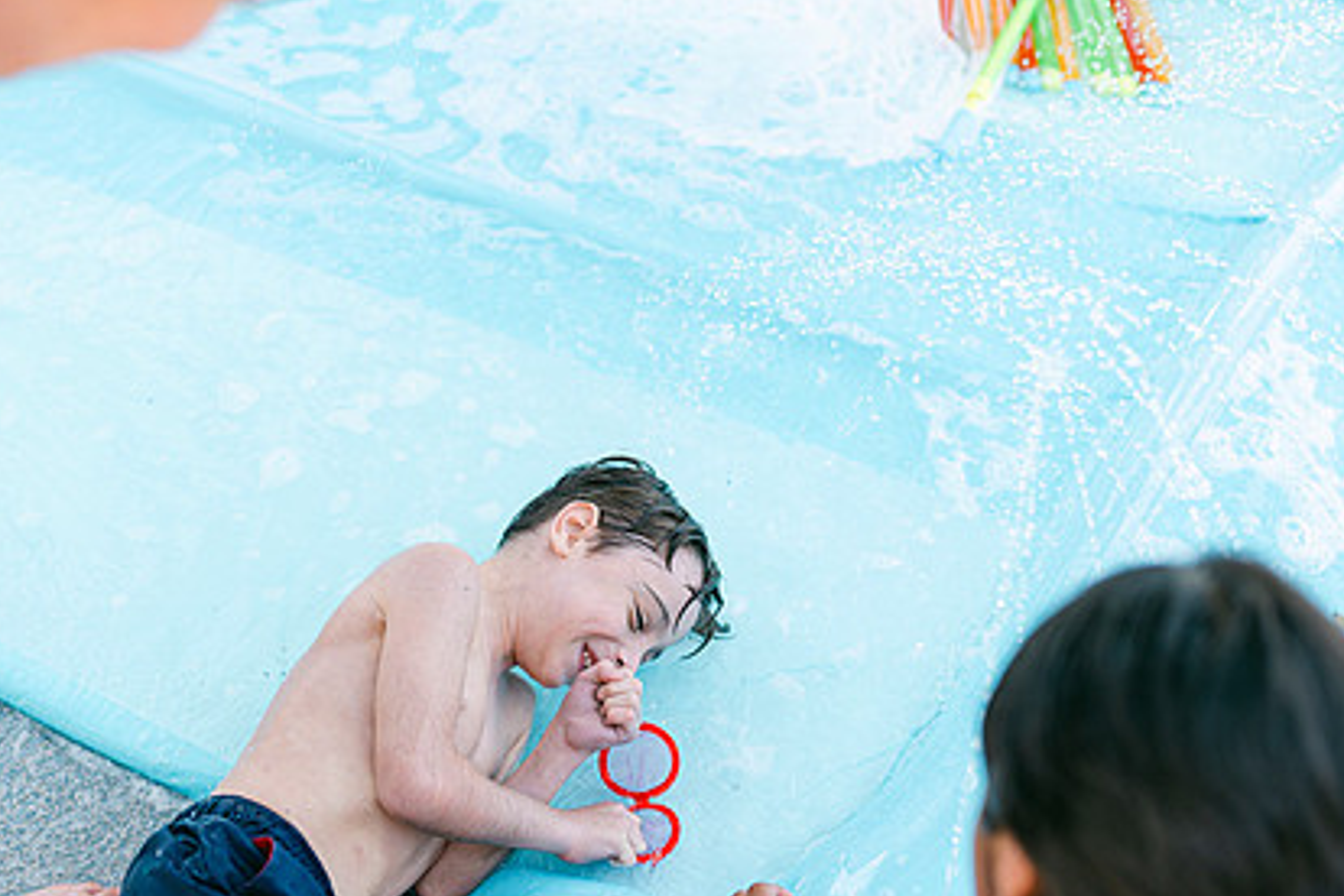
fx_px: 1829
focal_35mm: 49
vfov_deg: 27.4
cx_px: 604
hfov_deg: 40.3
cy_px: 568
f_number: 2
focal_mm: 35
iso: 100
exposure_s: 1/800
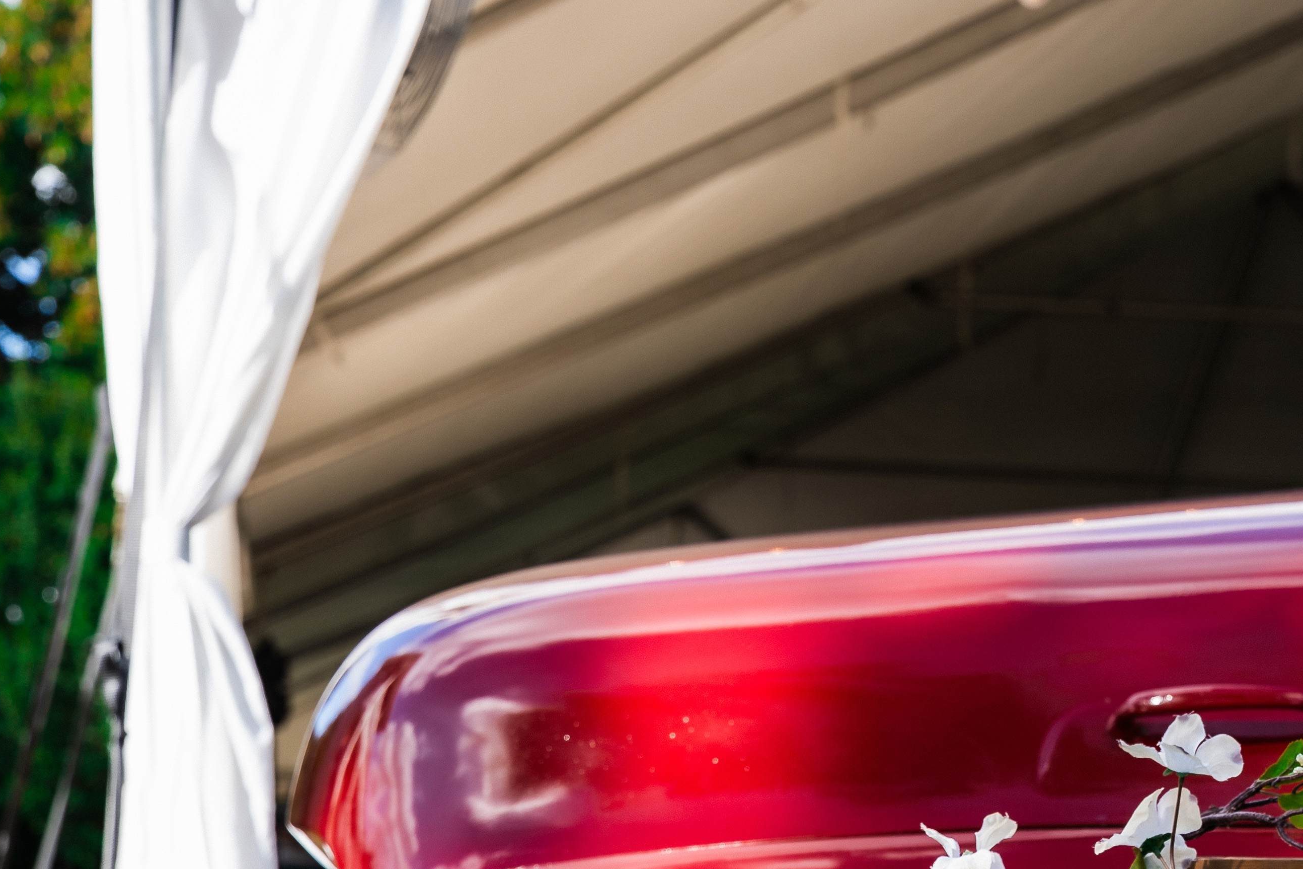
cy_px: 1486
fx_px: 4098
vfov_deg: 11.4
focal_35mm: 113
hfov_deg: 18.0
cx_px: 938
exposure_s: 1/160
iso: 80
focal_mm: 49.1
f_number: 5.6
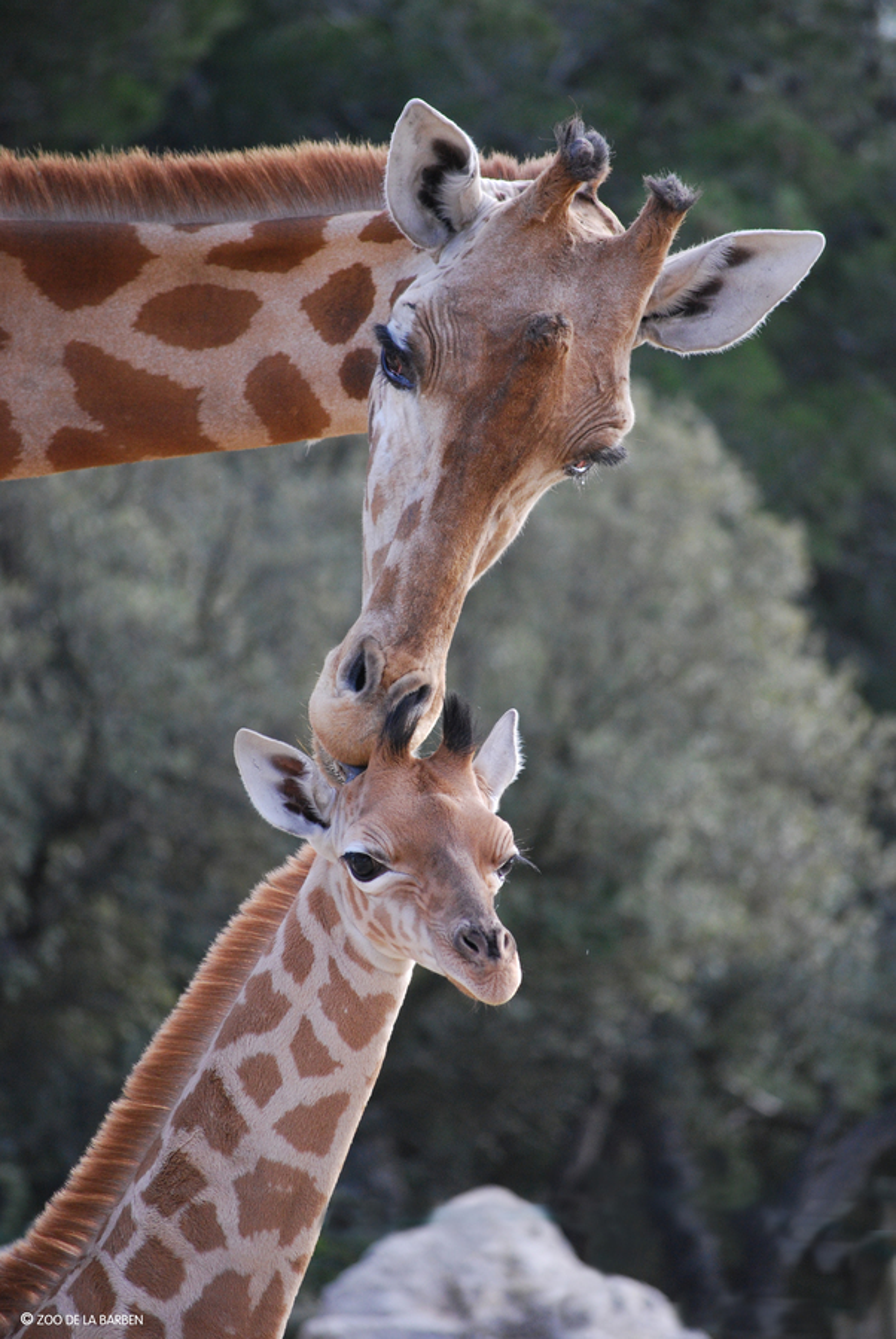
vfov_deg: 9.5
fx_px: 8101
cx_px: 448
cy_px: 670
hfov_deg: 6.3
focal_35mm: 218
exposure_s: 1/500
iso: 640
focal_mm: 145
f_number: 5.3
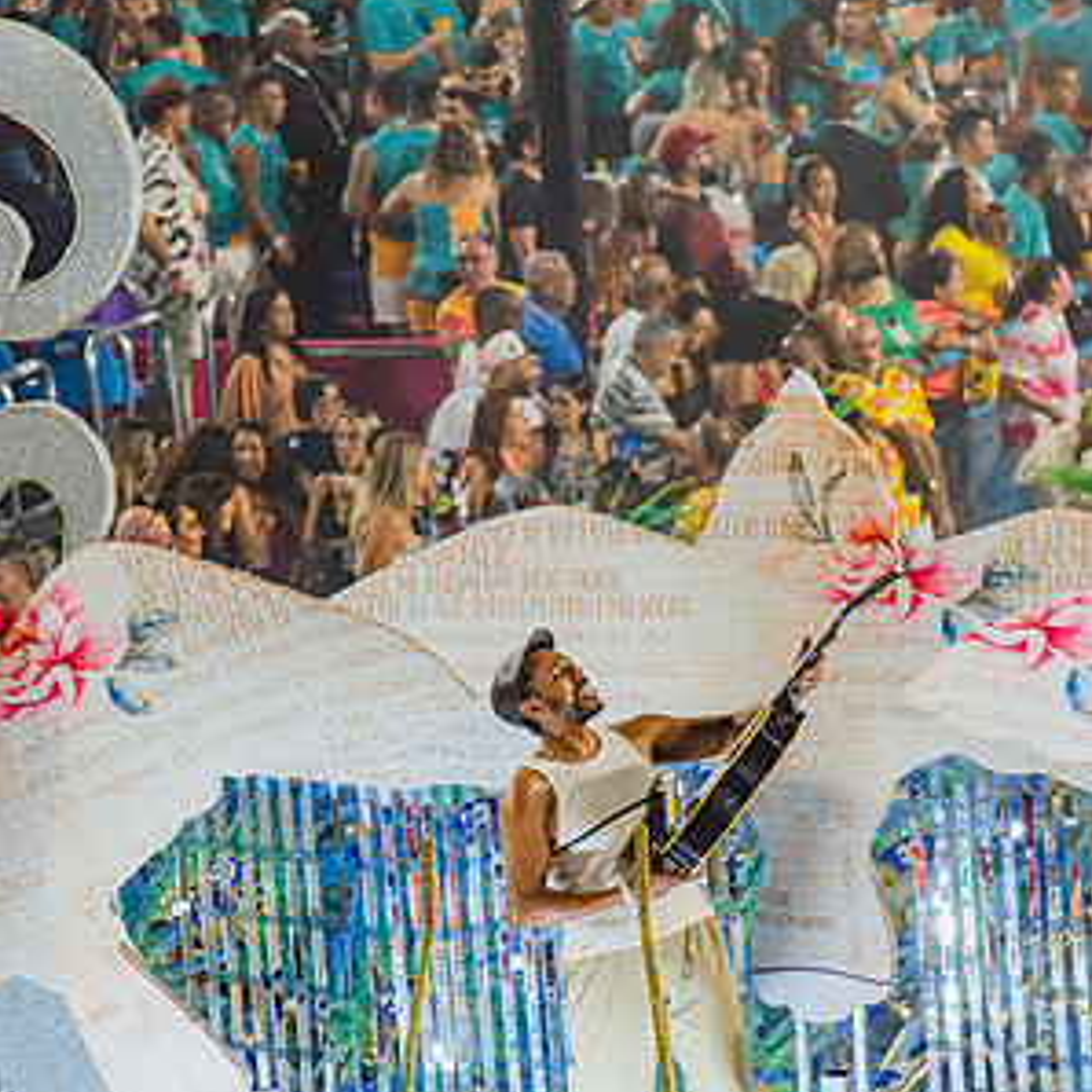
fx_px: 13741
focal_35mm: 385
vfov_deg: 4.5
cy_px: 803
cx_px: 546
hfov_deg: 4.6
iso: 1600
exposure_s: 1/320
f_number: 5.6
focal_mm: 300
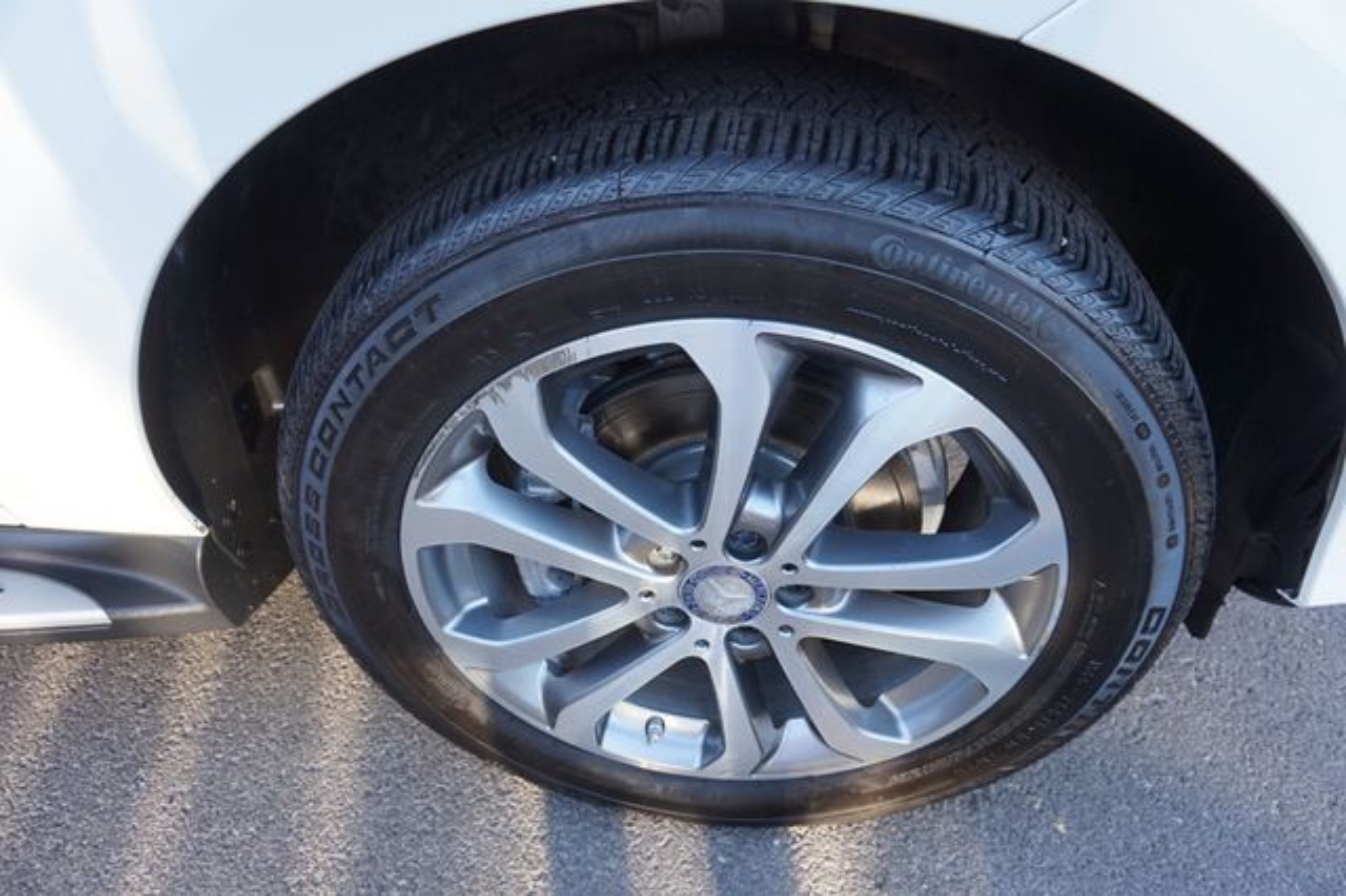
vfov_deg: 53.1
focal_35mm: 24
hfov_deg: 73.8
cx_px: 673
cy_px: 448
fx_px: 897
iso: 125
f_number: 4
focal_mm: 16
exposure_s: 1/60
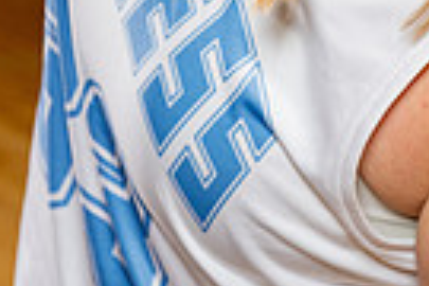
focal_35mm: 197
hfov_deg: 10.4
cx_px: 305
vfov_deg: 6.7
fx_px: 2347
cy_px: -372
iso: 400
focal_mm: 59
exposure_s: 1/250
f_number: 5.6
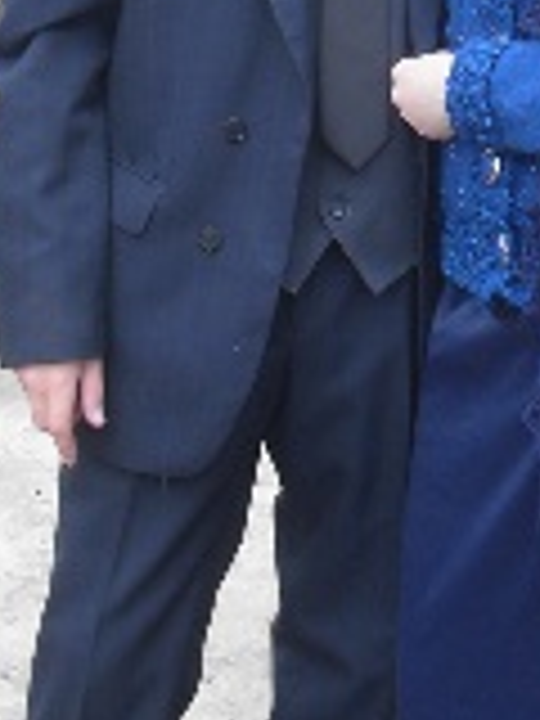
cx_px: 338
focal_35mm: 109
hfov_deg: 13.6
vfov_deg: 18.0
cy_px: 225
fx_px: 2267
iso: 100
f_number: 2.8
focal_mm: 6.3
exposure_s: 1/60
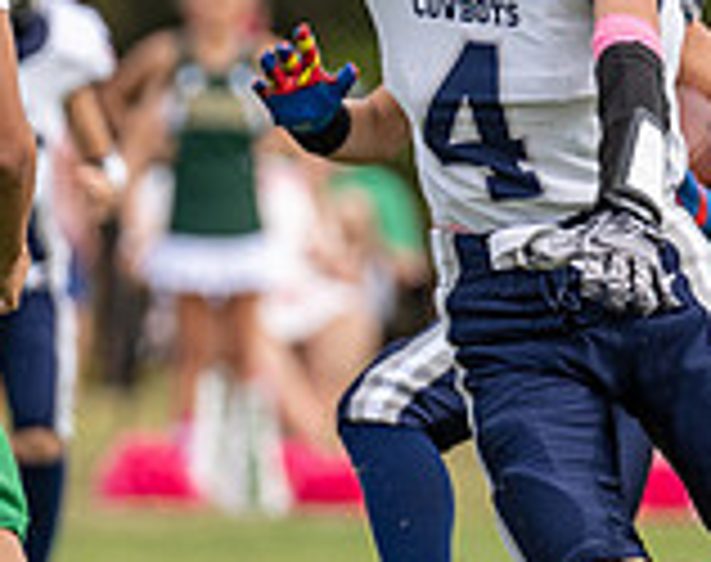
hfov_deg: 2.0
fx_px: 20701
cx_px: 599
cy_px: 33
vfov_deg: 1.6
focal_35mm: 988
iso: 200
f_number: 3.5
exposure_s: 1/1250
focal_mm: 200
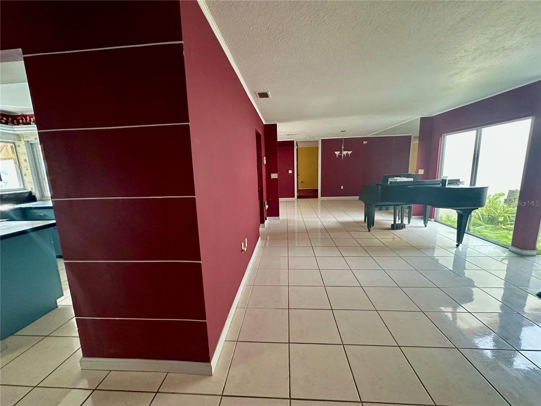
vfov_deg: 85.7
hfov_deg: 102.1
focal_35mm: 14
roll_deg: -0.5
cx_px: 270
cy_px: 203
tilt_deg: -8.6
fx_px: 219
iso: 500
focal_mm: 2.22
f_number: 2.2
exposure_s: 1/60
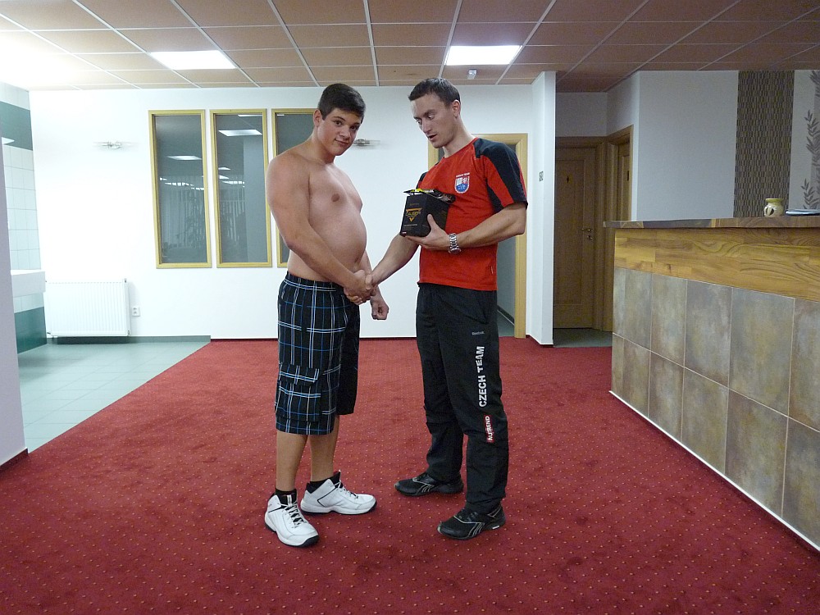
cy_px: 308
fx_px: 640
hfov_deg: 65.3
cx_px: 410
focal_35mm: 27
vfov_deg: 51.4
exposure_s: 1/25
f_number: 2.8
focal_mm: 4.8
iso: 400
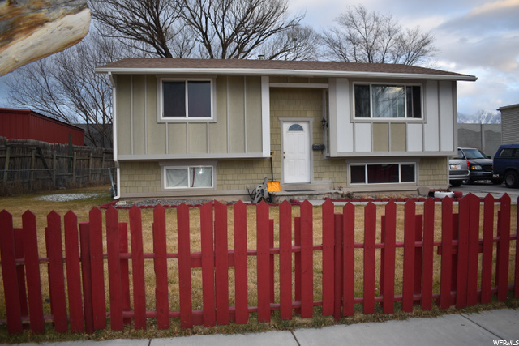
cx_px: 260
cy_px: 173
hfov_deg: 67.4
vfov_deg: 48.0
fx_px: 389
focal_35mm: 27
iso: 100
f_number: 3.5
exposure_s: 1/80
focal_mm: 18
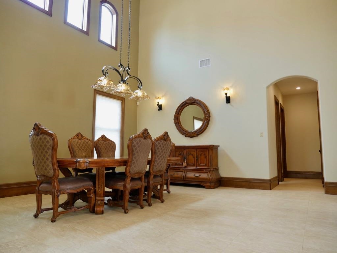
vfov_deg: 56.8
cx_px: 168
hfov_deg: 71.6
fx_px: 234
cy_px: 126
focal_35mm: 24
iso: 320
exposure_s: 1/60
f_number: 2.8
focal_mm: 12
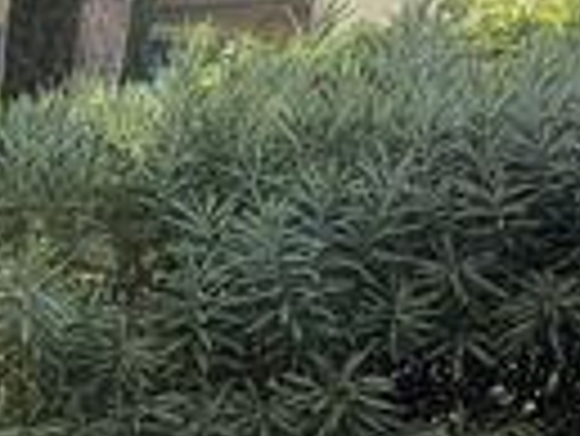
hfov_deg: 20.5
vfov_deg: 15.2
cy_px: 724
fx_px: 1459
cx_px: -180
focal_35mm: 87
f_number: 2.2
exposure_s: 1/234
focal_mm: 2.22
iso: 50
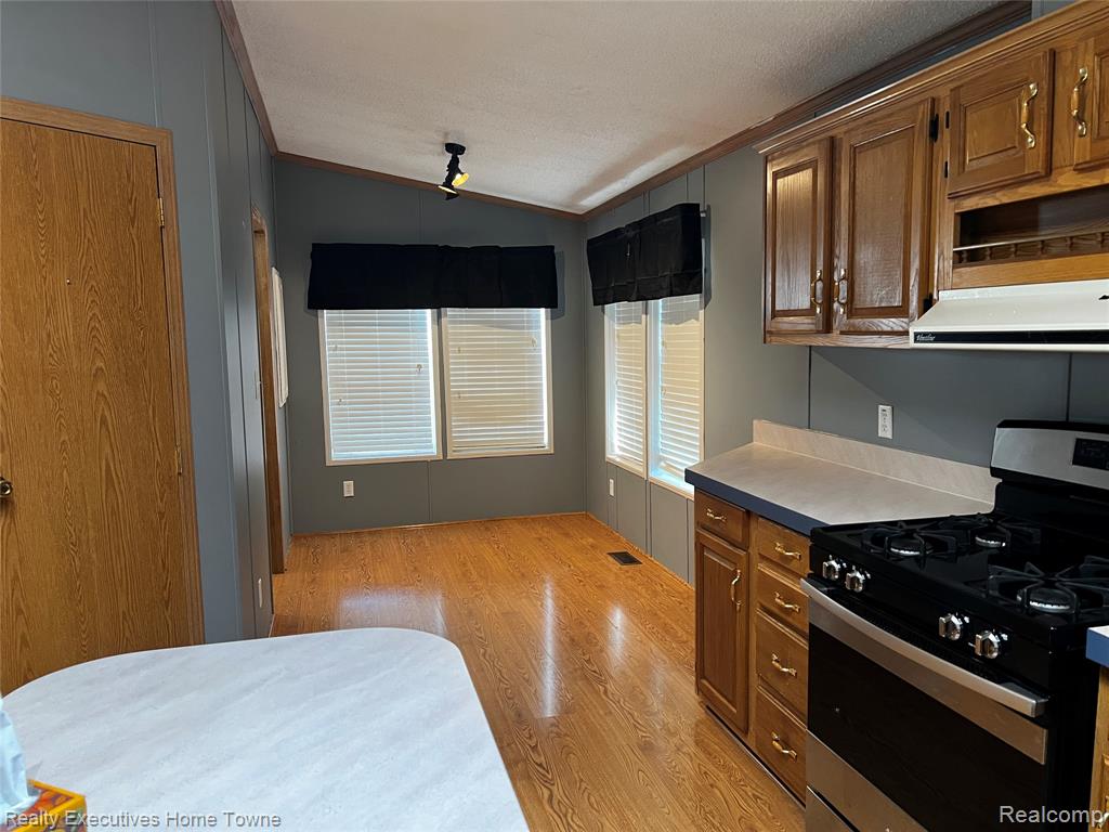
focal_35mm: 26
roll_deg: +1.3
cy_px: 416
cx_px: 554
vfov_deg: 53.1
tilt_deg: -6.2
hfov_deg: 67.3
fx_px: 833
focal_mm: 5.7
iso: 160
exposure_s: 1/60
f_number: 1.5
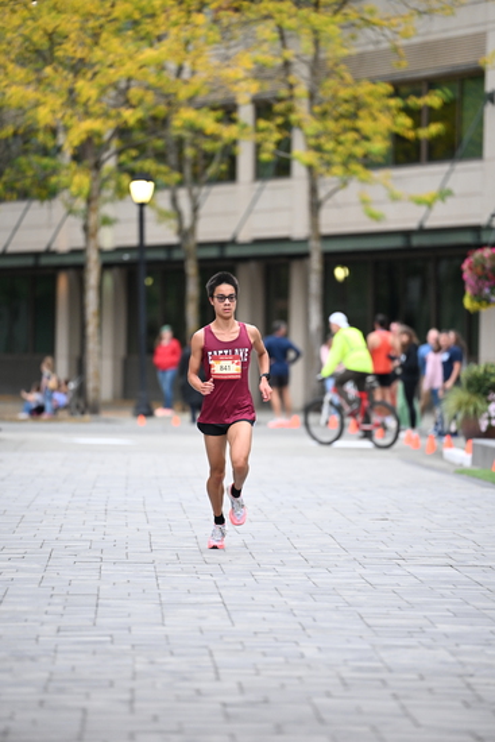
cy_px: 371
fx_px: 4122
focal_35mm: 200
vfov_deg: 10.3
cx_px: 248
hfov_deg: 6.9
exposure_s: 1/800
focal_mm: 200
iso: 1600
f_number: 2.8
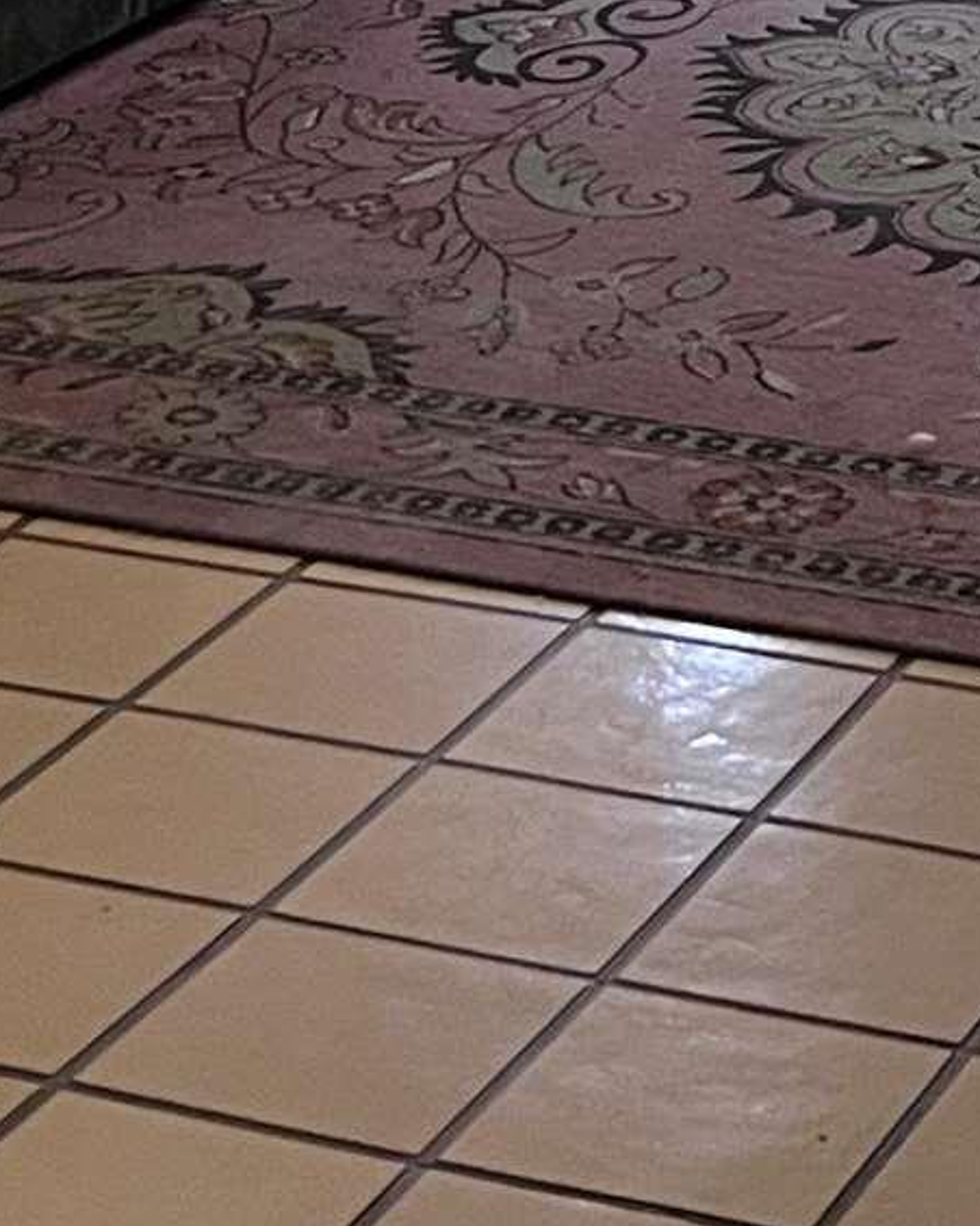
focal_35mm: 138
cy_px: -1115
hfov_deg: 11.1
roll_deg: -0.1
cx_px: 820
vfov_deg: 12.5
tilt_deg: -3.6
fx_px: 5003
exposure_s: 1/60
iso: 160
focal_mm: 5.7
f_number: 1.5
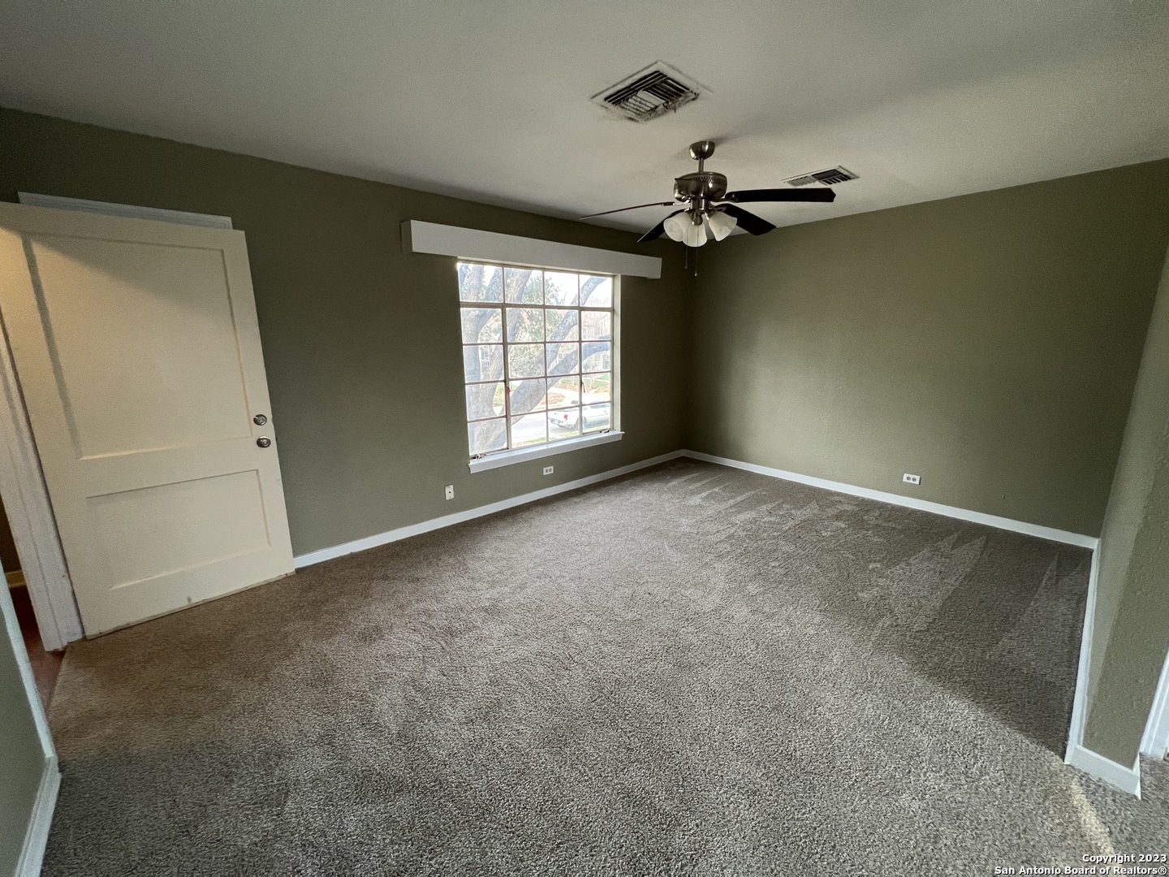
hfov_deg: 106.2
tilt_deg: -12.6
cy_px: 438
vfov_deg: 89.9
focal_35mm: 13
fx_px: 439
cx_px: 584
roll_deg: +0.0
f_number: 1.8
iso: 200
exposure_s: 1/120
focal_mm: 1.57
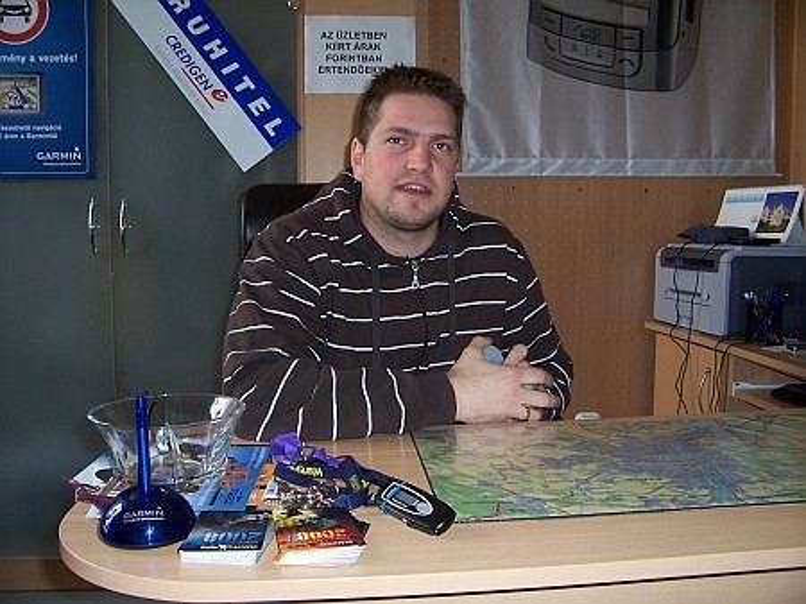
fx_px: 791
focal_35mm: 34
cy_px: 302
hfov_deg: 54.0
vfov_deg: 41.8
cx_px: 403
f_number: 2.7
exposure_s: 1/60
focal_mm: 5.6
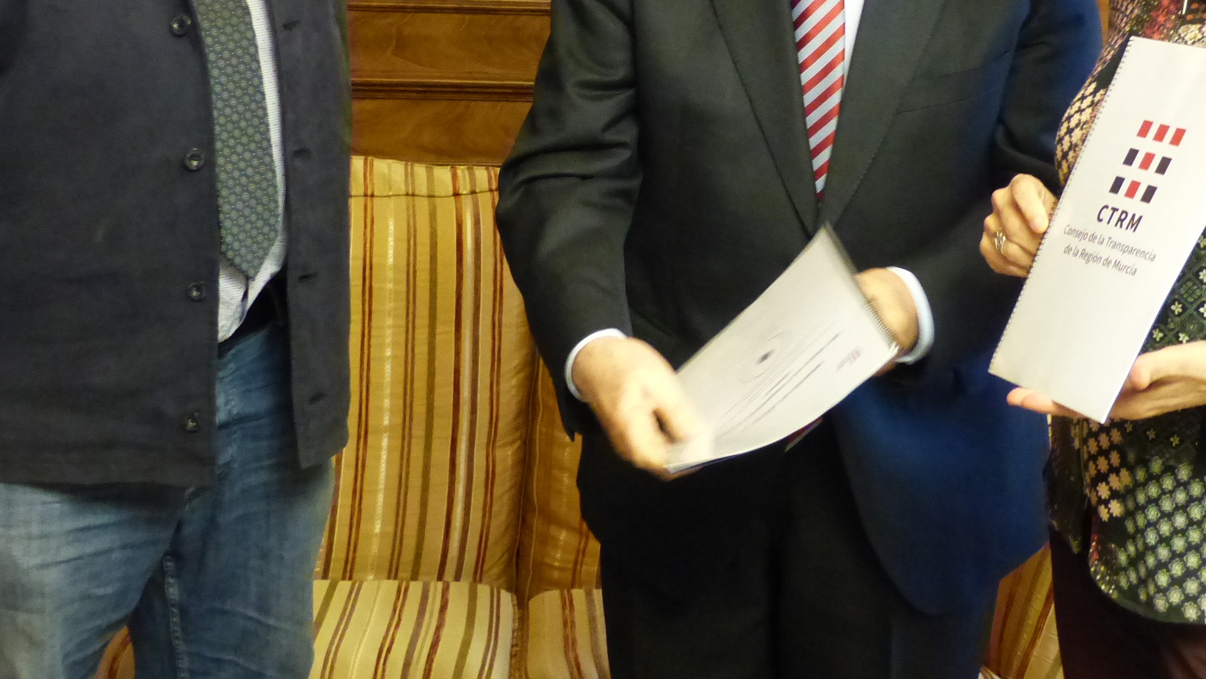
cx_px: 656
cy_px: 55
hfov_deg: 28.6
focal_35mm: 74
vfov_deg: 16.1
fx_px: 2367
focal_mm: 8.1
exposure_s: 1/25
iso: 800
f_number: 2.8
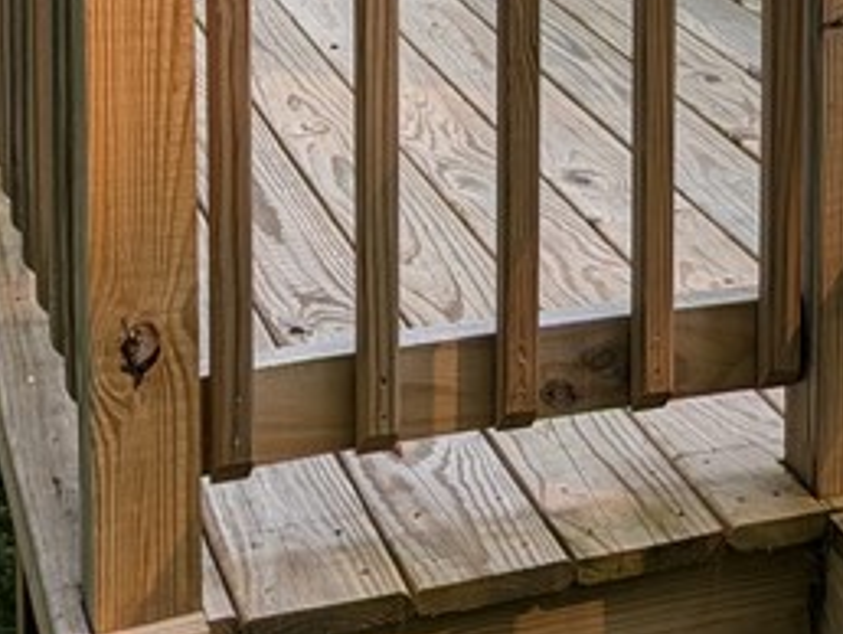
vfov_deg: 14.0
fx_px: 2413
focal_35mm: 99
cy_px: -317
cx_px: 851
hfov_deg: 19.2
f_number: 1.89
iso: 45
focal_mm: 5.43
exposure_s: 1/1225
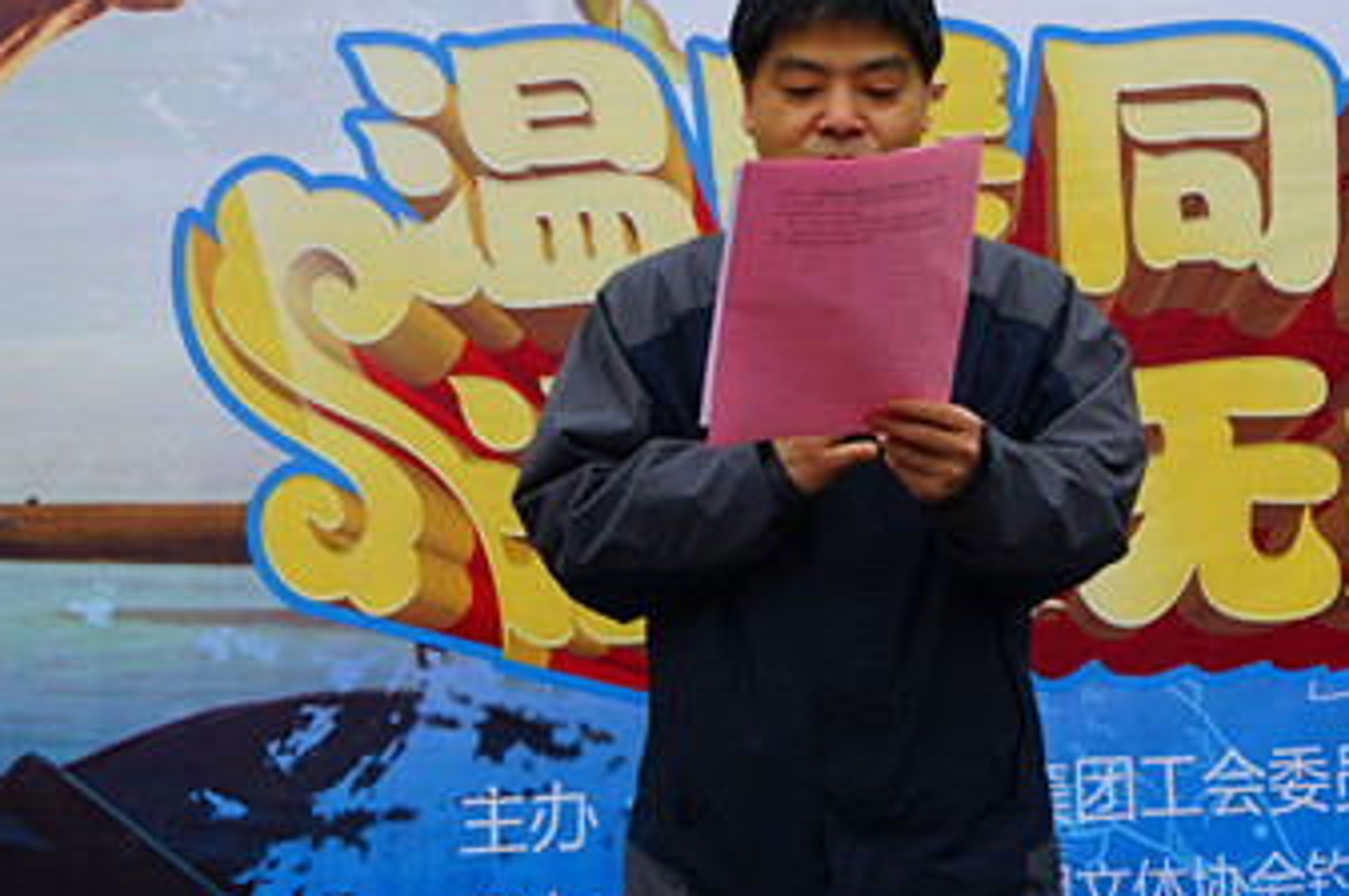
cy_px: 158
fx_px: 2845
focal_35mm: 76
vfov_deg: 17.7
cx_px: 761
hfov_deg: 26.7
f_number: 8
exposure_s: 1/100
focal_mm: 32
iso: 100
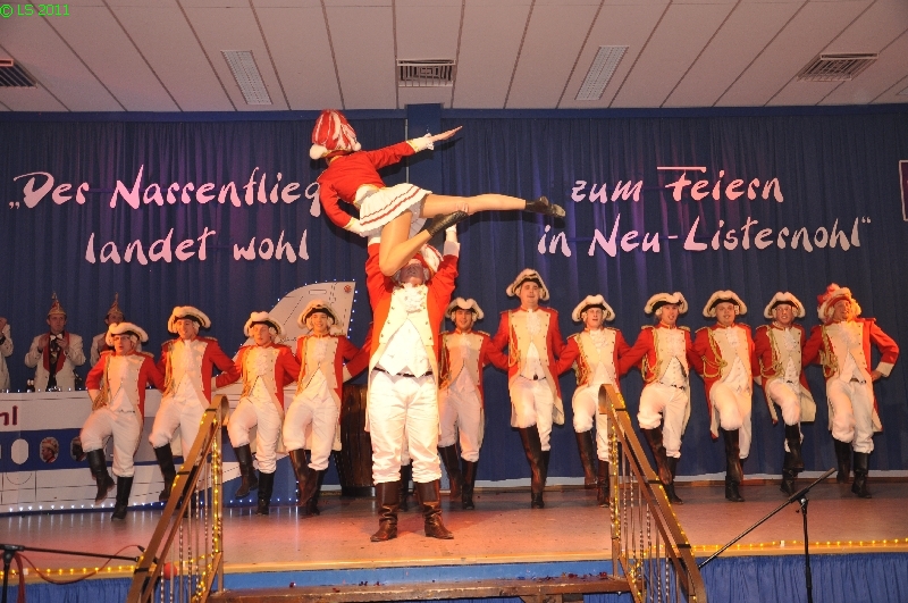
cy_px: 302
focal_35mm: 38
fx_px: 944
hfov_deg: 51.3
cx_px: 454
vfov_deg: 35.4
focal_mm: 25
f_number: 5
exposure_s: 1/60
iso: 400
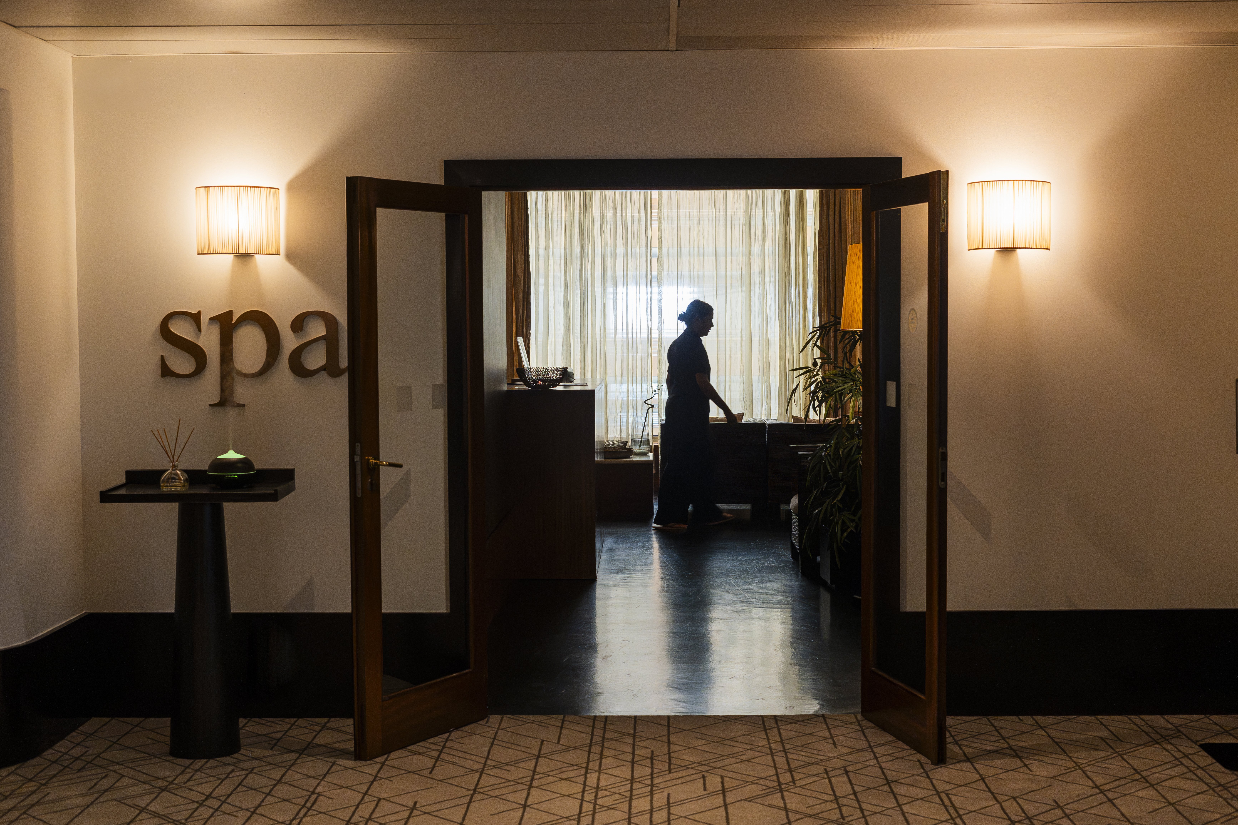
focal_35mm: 50
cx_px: 619
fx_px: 1719
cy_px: 412
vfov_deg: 27.0
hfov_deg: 39.6
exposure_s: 1/160
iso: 4000
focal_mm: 50
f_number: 5.6
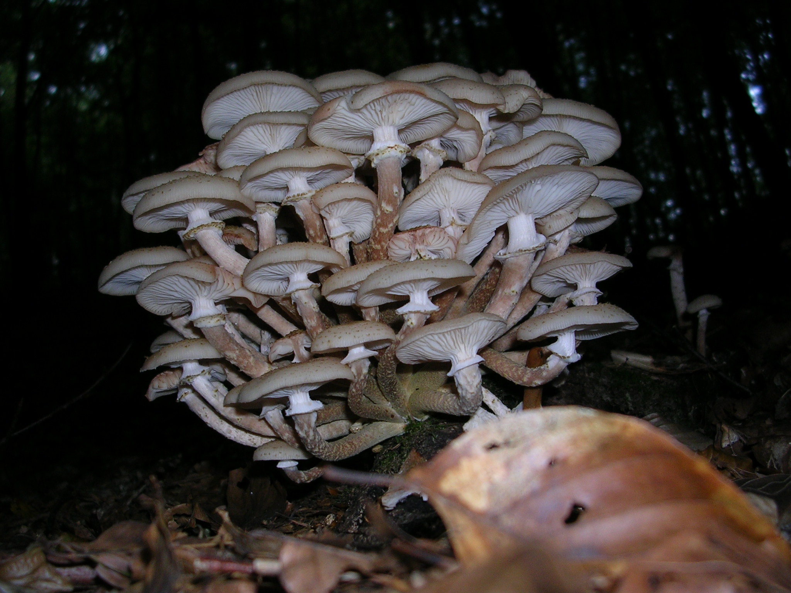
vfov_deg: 37.7
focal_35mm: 38
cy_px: 296
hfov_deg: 49.0
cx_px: 396
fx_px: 868
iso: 50
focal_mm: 5.8
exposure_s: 1/60.1
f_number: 2.8
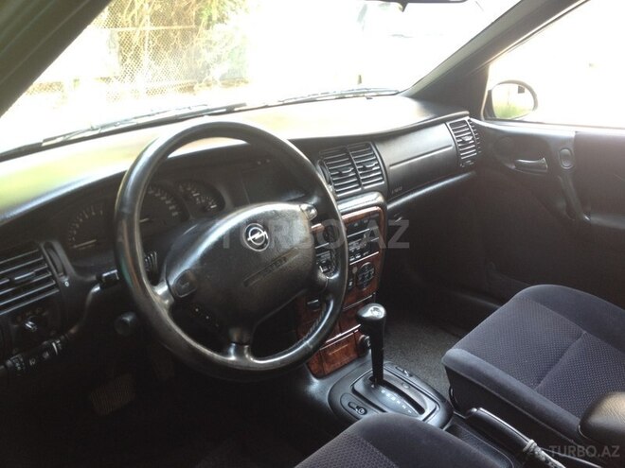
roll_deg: -0.5
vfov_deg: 40.7
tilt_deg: -21.3
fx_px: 632
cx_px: 312
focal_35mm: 35
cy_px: 234
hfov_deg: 52.6
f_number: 2.4
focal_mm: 4.28
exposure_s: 1/24
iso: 50
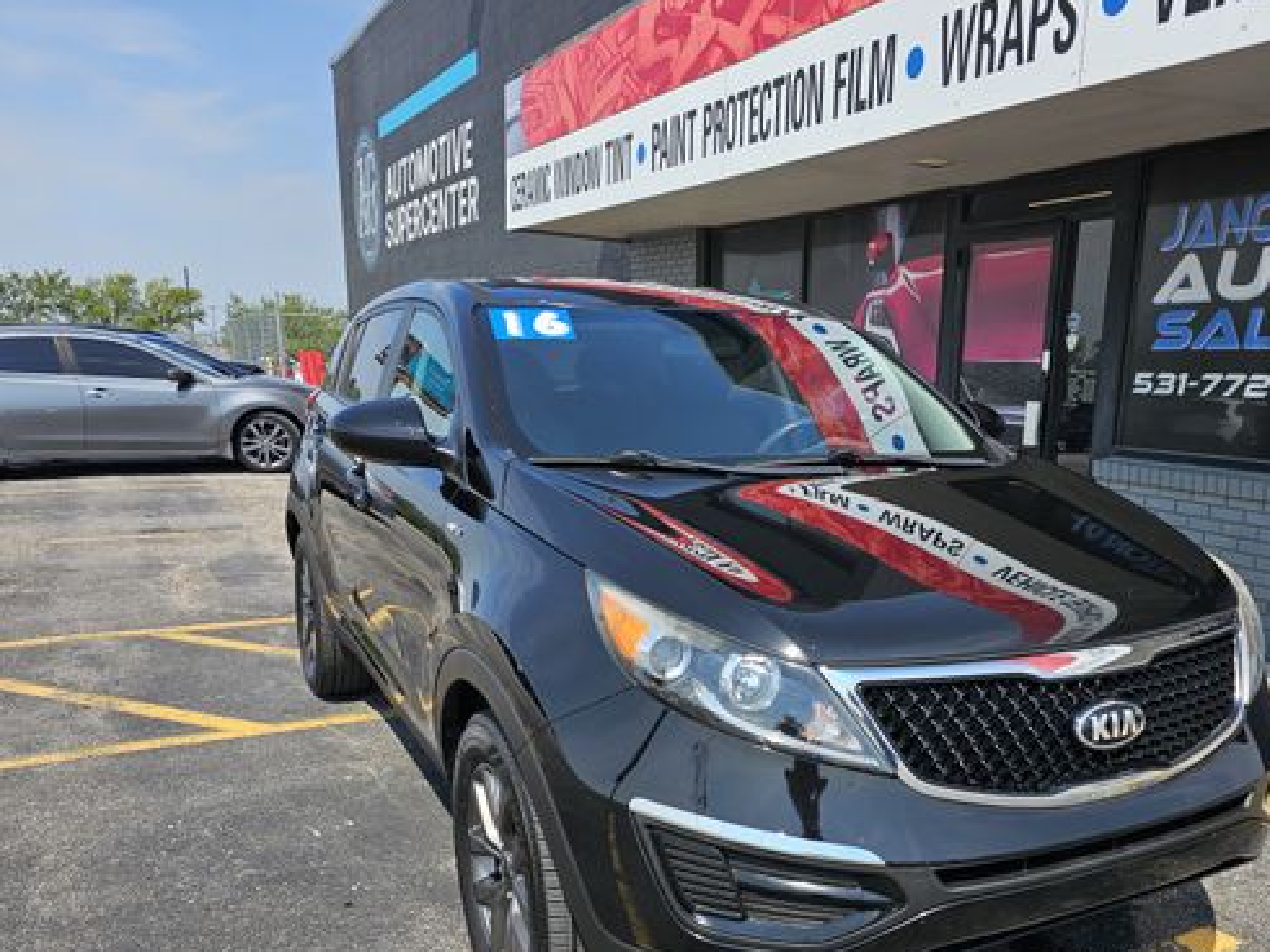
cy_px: 613
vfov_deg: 46.2
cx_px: 823
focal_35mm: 30
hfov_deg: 58.9
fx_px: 1100
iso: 10
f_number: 1.7
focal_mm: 6.3
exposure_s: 1/633
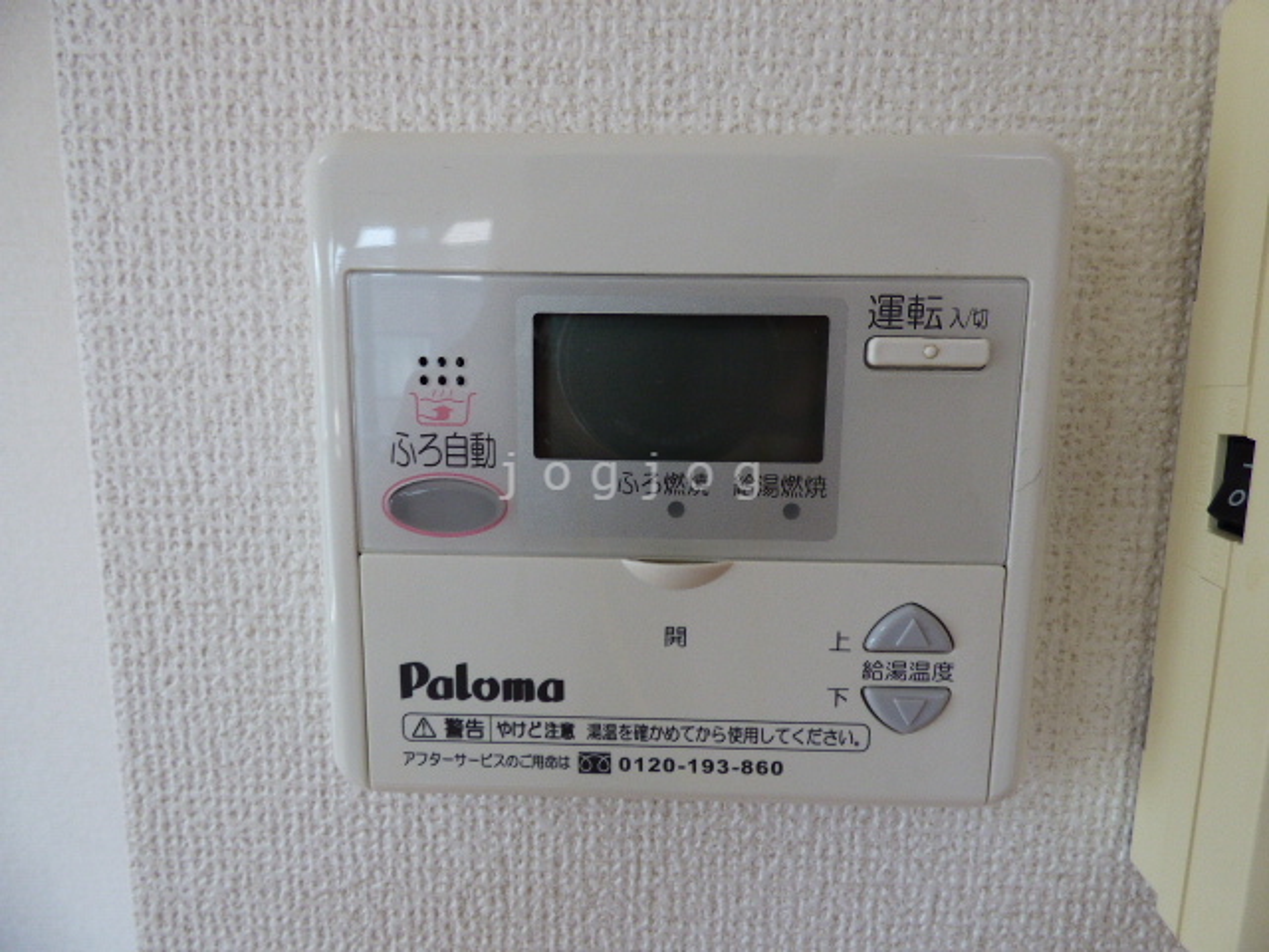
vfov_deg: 66.0
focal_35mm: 20
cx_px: 634
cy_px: 476
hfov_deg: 81.7
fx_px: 733
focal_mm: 3.58
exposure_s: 1/60
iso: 125
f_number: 2.8
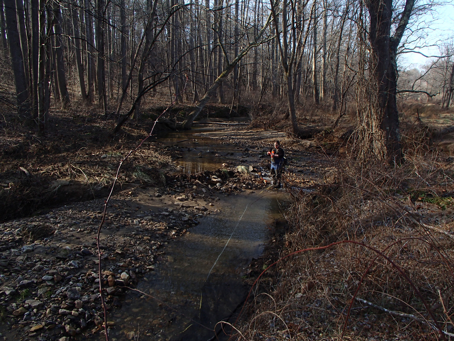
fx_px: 367
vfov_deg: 49.7
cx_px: 227
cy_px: 170
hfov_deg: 63.4
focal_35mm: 28
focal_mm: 5
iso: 100
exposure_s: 1/200
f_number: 3.9
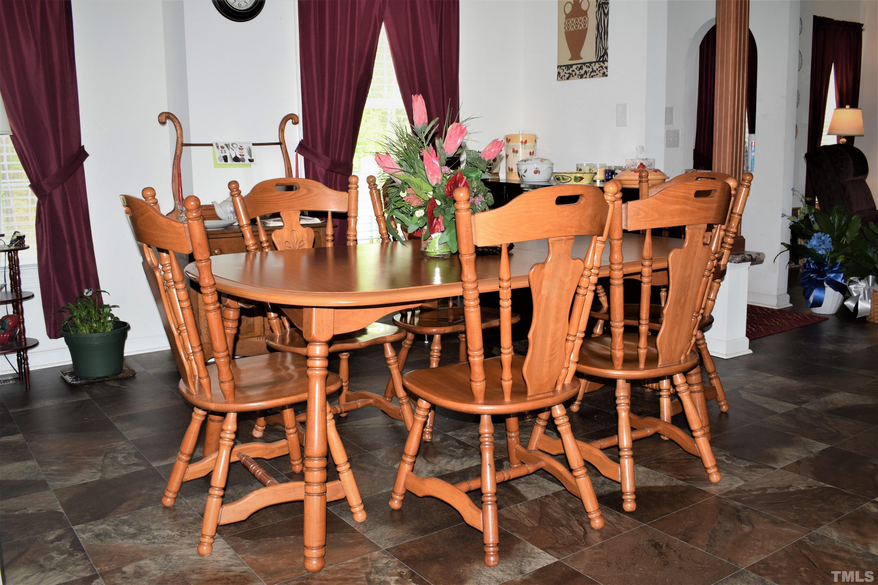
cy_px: 292
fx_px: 805
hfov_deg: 57.2
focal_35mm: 33
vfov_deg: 40.0
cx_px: 439
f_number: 8
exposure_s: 1/60
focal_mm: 22
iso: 560
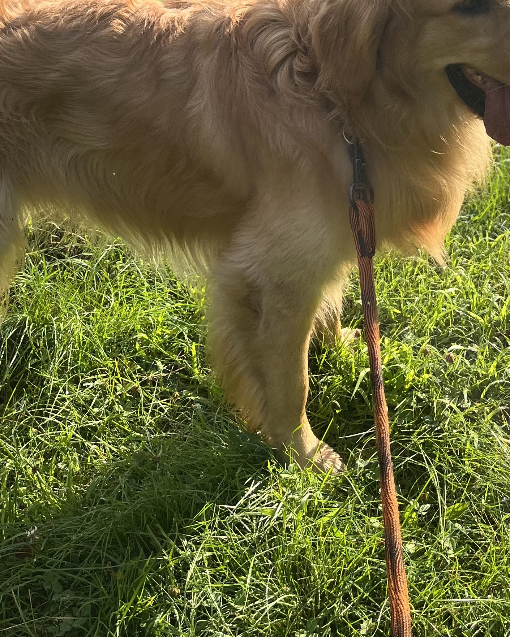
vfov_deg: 29.9
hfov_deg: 26.0
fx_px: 1094
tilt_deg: -20.4
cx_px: 370
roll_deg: +4.9
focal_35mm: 58
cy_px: -21
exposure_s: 1/928
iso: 50
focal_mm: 5.1
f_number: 1.6
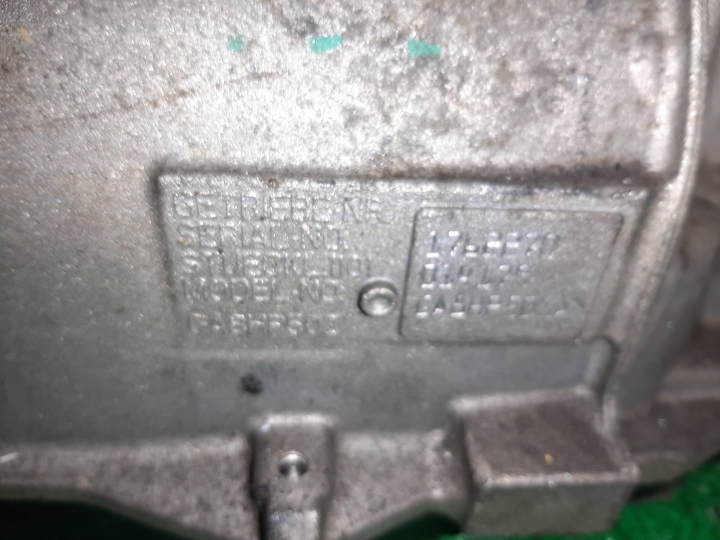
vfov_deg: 53.1
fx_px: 541
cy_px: 270
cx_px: 360
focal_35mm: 26
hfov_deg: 67.3
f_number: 1.7
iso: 228
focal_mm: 3.93
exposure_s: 1/25
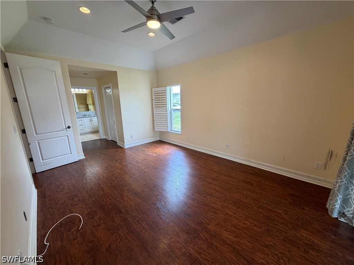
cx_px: 177
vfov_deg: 85.7
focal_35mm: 14
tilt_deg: -12.7
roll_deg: +1.6
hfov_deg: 102.1
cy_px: 132
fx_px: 143
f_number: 2.2
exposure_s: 1/120
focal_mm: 2.22
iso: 200
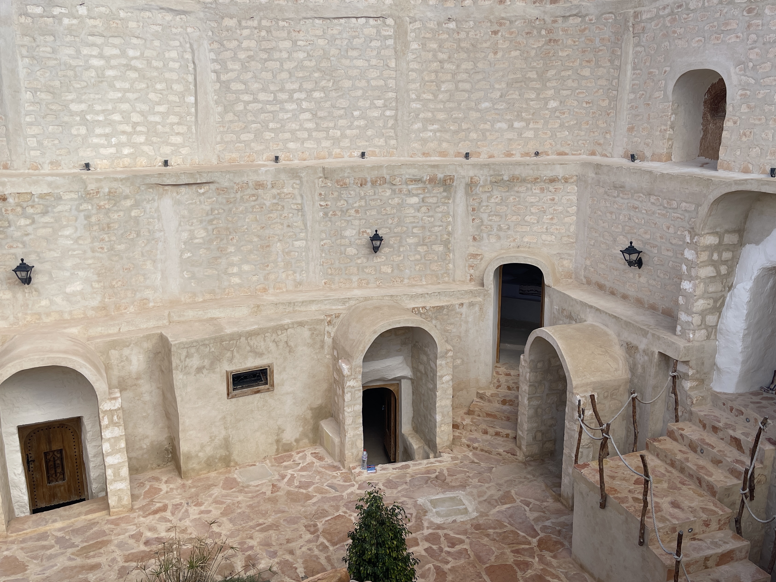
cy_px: 286
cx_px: 395
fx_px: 673
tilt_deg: -14.2
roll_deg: +0.1
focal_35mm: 30
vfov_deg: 46.8
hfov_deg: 60.0
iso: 32
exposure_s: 1/1852
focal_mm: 5.1
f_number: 1.6
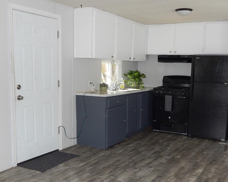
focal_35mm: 42
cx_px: 127
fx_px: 283
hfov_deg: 43.8
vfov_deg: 35.6
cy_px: 106
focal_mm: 4
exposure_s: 1/30
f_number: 3
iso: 200
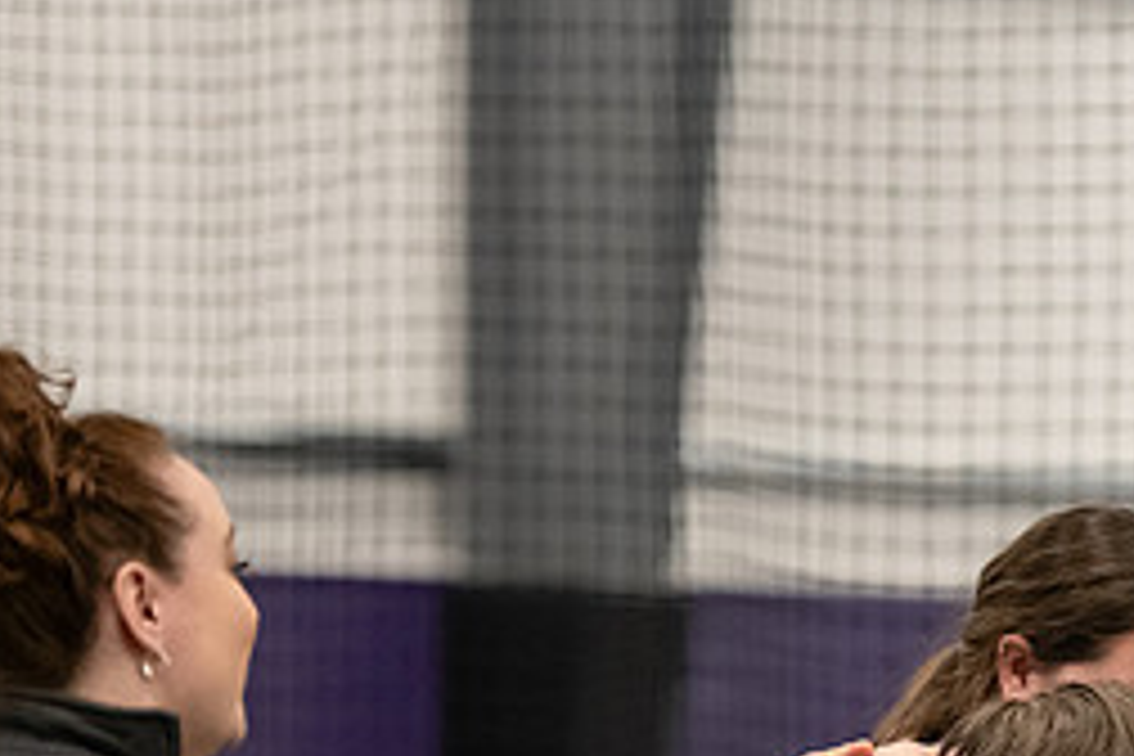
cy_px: 853
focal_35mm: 288
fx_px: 9071
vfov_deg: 4.8
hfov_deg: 7.1
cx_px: 1246
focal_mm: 125
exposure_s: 1/320
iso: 4000
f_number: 3.2
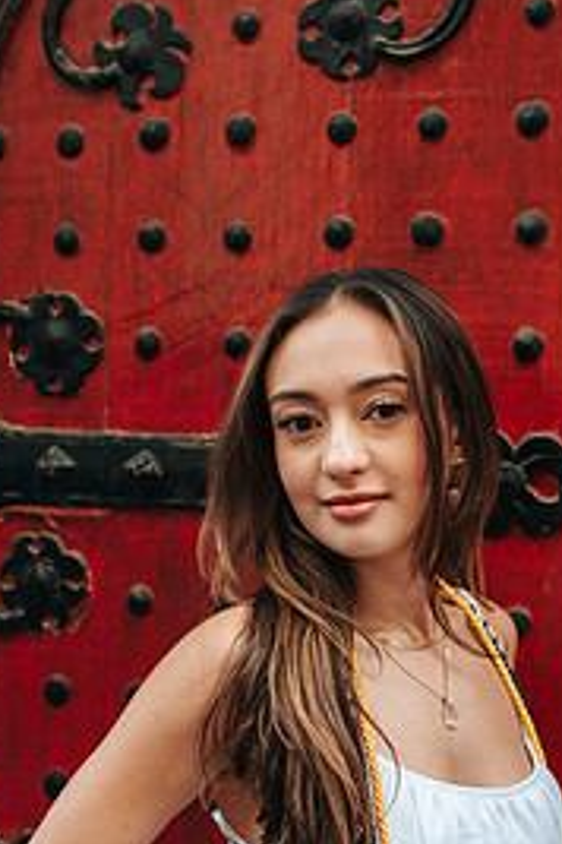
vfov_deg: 33.5
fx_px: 1381
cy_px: 601
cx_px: 376
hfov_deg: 22.9
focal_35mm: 59
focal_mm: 35
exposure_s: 1/320
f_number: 3.5
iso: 720
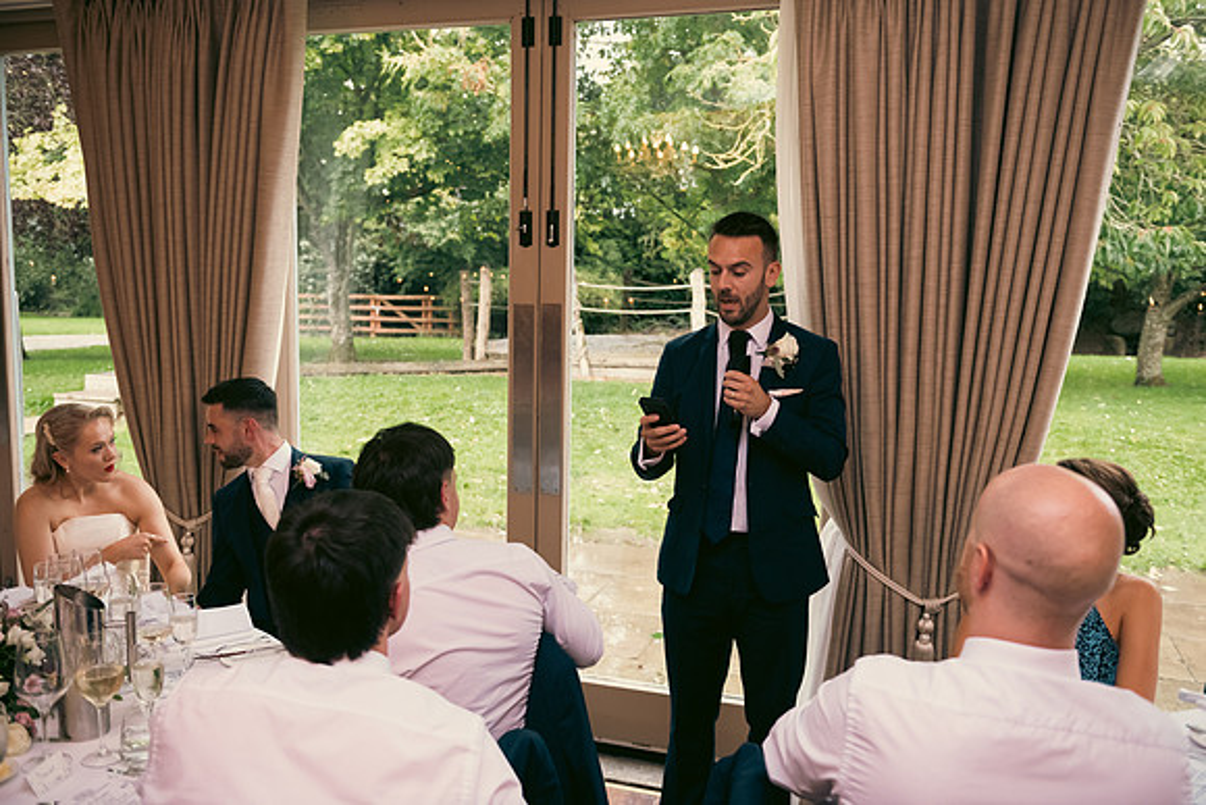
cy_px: 402
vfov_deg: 41.1
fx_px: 1072
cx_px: 603
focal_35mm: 32
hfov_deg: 58.7
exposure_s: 1/160
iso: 1000
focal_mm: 32
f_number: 3.5
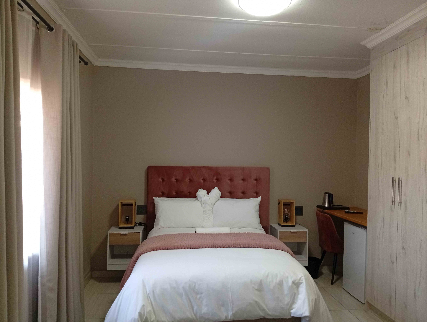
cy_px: 161
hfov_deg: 65.2
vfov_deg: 51.5
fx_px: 334
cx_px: 214
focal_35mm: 27
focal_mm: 3.98
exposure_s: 1/33.3
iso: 529
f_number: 1.8
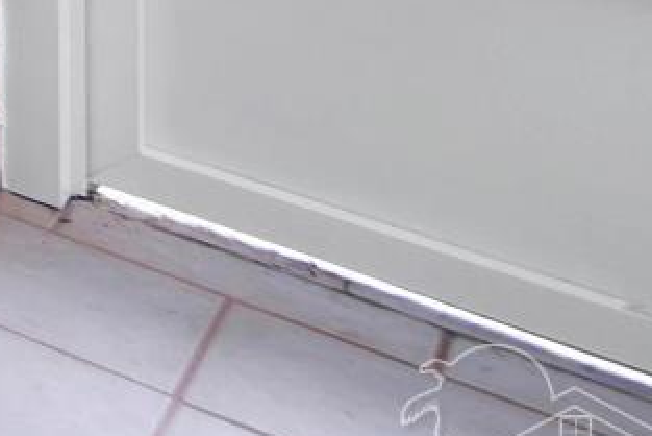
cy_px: -852
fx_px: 1776
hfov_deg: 11.1
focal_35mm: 98
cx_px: -1358
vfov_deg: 10.3
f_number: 5.6
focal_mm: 10
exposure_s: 1/125
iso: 100
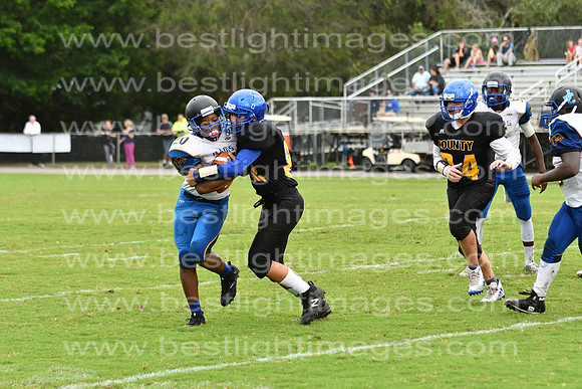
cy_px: 194
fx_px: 3396
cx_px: 291
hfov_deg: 9.8
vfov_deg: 6.5
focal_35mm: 210
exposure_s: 1/1600
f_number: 3.5
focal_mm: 140
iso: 800
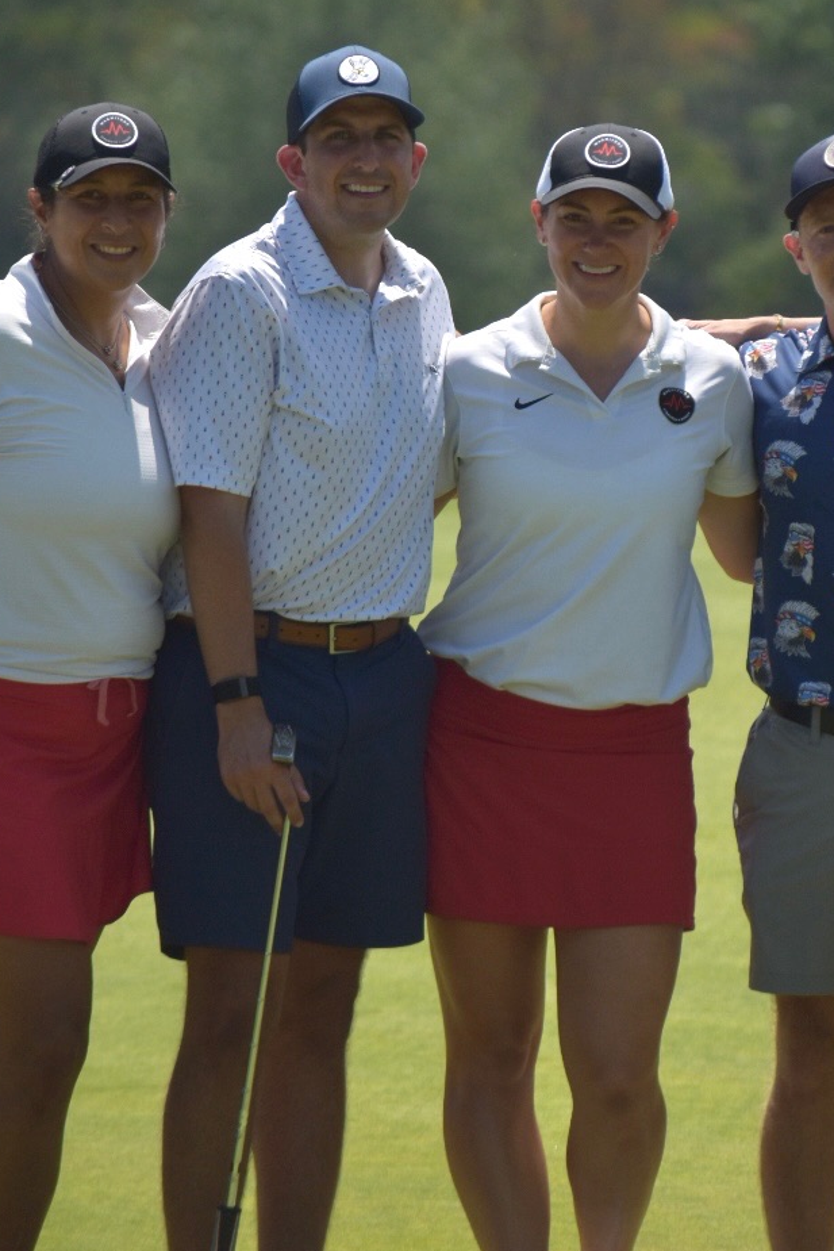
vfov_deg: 3.6
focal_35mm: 578
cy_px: 387
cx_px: 558
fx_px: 20076
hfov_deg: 2.4
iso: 200
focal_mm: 220
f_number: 5.6
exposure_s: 1/2500
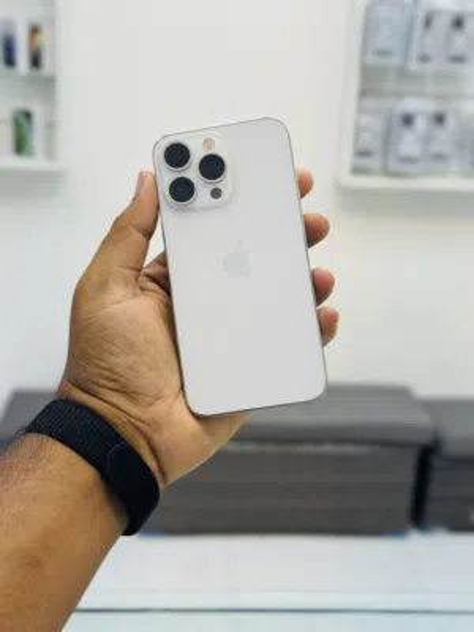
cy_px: 316
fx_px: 876
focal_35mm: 48
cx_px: 237
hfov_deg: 30.3
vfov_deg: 39.7
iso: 64
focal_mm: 6.76
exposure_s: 1/269
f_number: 1.78
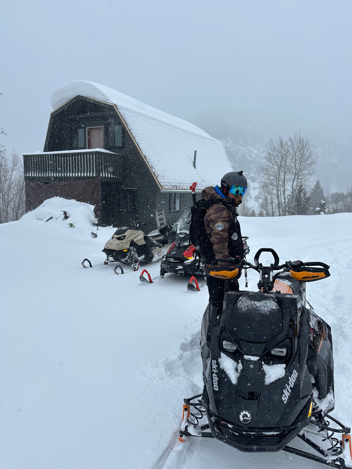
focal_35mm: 24
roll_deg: -3.0
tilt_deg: -9.1
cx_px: 176
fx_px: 325
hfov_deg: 56.8
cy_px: 234
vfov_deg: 71.6
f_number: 1.78
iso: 80
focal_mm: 6.86
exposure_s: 1/2353
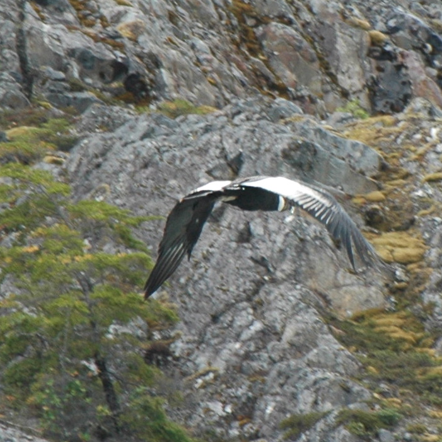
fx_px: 5547
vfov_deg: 4.6
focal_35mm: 384
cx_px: 327
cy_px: 220
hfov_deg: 4.6
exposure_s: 1/400
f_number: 5.6
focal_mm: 200
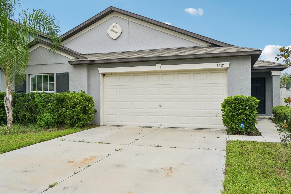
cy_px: 97
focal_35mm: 30
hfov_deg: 61.9
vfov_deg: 43.6
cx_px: 146
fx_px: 242
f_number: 8
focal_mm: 30
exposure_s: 1/1000
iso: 400
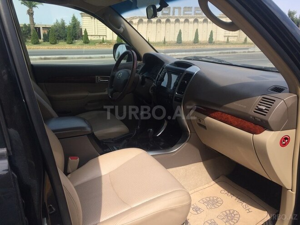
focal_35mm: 29
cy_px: 112
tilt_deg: -19.1
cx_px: 150
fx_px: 251
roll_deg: -0.8
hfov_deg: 61.7
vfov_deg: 48.2
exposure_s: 1/1208
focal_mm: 4.15
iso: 32
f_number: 2.2
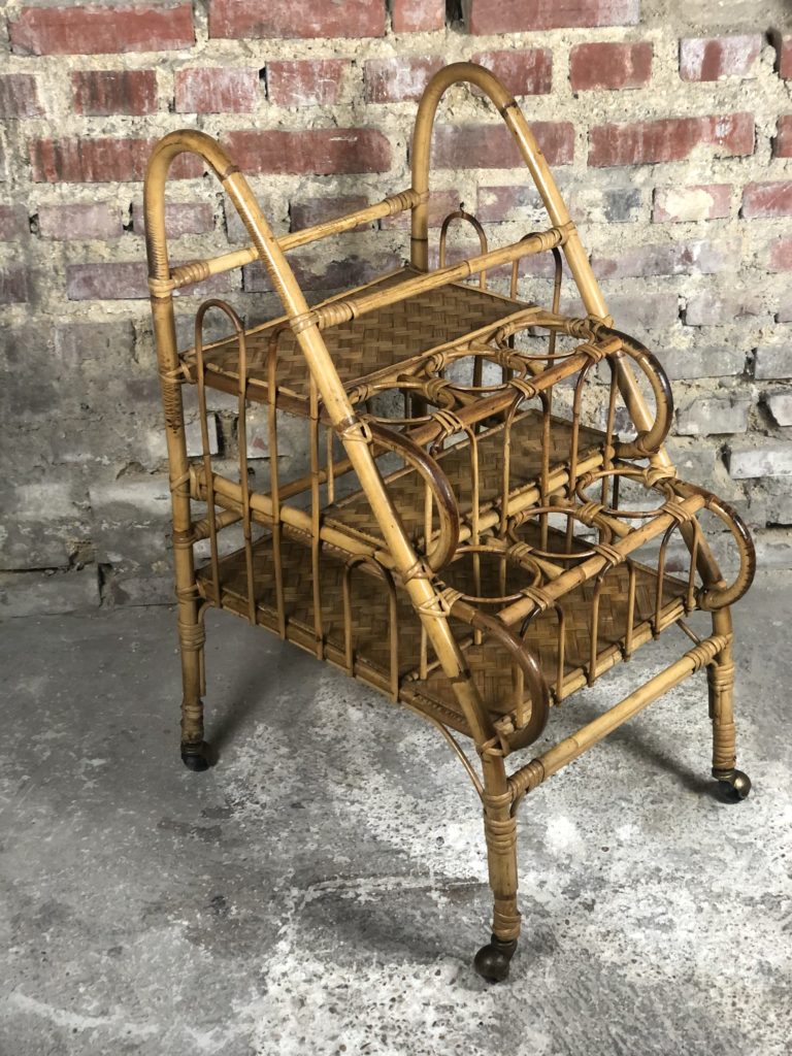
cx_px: 396
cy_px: 528
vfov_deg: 36.8
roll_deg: +1.0
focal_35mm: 52
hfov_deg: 28.0
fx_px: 1586
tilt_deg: -29.6
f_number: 2.4
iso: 125
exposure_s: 1/25
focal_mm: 6
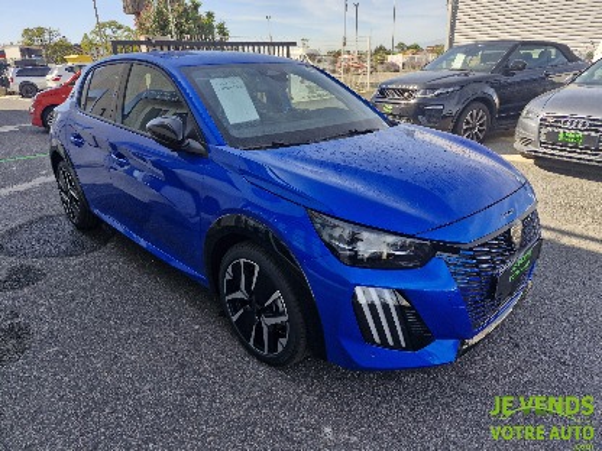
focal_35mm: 23
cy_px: 226
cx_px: 301
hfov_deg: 73.9
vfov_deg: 58.9
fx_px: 400
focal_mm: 5.54
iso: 50
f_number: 1.8
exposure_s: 1/604
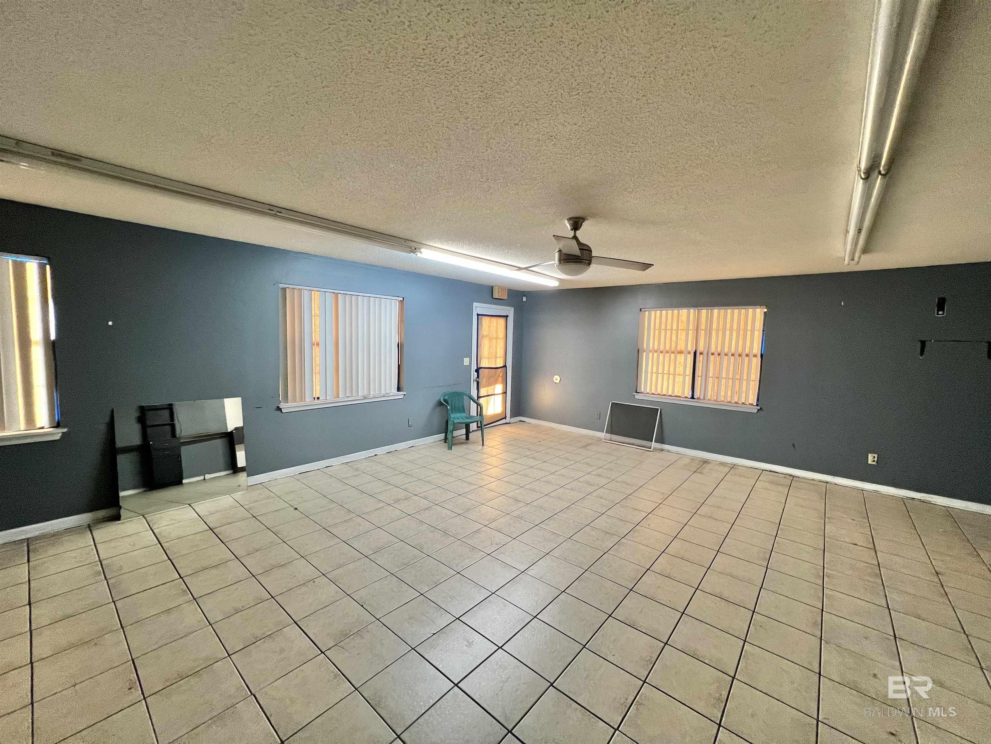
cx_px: 496
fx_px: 372
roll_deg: -1.7
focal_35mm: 13
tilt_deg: -6.1
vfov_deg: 89.9
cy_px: 372
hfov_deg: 106.2
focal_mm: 1.57
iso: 160
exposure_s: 1/60
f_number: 1.8
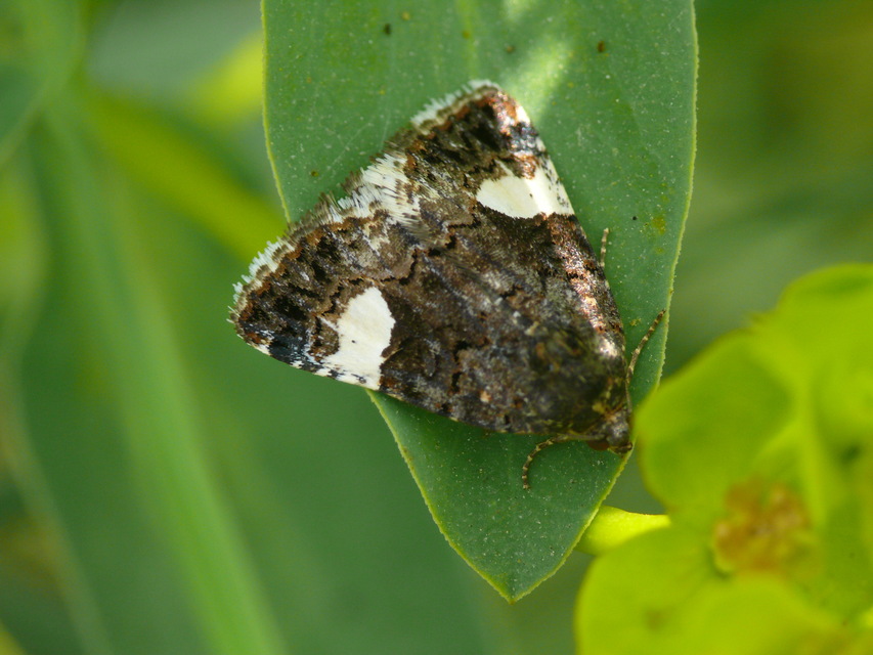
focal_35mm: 267
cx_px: 436
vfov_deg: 5.6
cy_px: 328
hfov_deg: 7.4
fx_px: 6735
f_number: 5.6
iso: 200
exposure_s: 1/320
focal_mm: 56.5
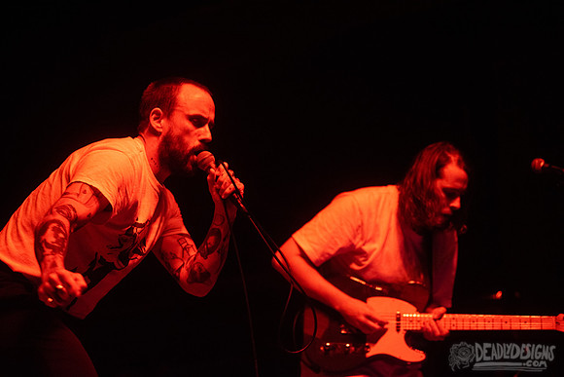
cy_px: 188
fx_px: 1254
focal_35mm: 80
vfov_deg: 17.1
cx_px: 282
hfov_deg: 25.4
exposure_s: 1/160
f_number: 3.2
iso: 1600
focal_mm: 80
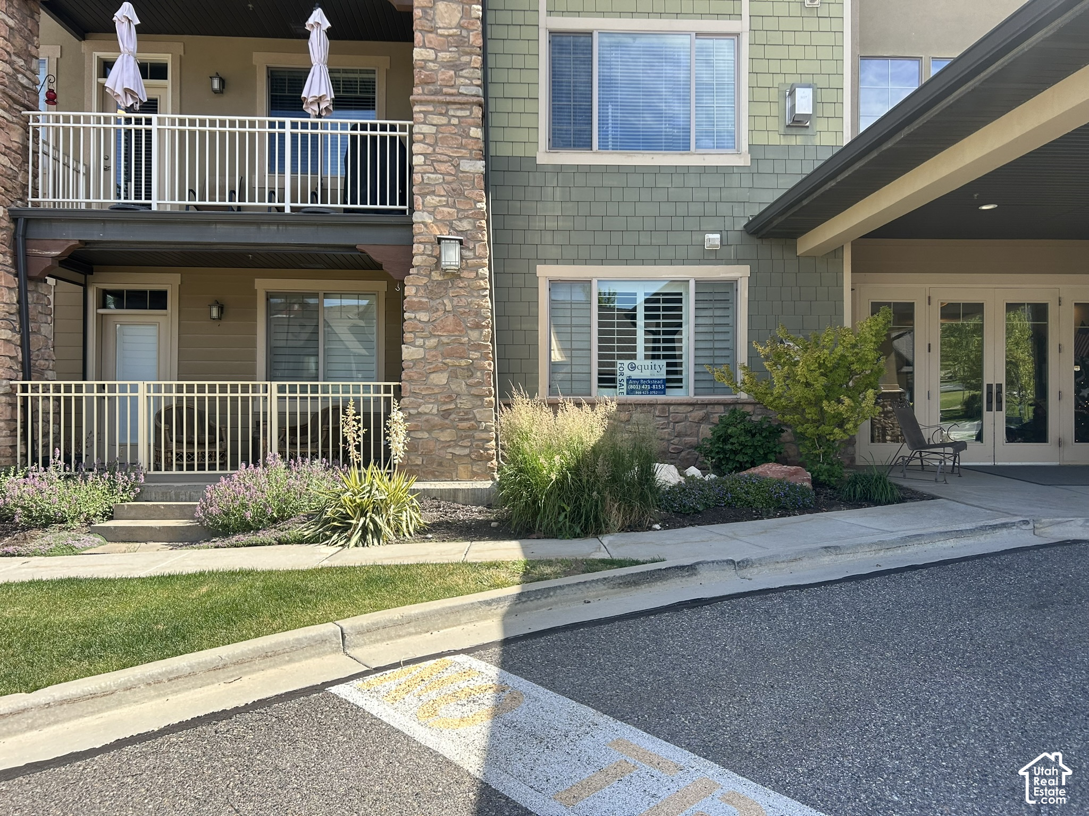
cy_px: 408
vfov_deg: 53.1
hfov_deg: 67.3
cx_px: 544
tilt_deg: +1.7
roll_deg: -0.1
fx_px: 818
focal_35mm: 26
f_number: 1.5
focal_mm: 5.7
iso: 50
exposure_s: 1/814
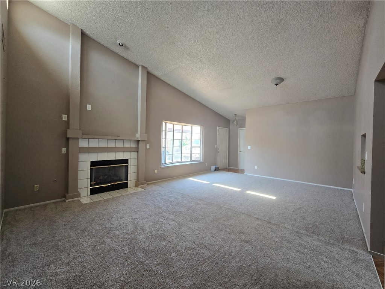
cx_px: 192
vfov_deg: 89.9
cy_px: 144
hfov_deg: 106.2
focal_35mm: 13
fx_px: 145
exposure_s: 1/60
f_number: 2.2
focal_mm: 2.2
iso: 100
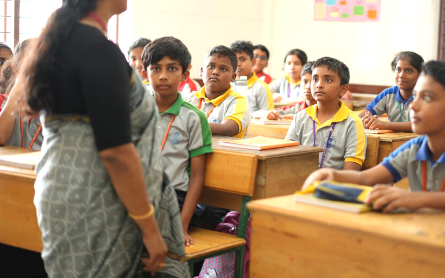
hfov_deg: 32.3
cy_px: 100
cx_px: 274
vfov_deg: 20.6
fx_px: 764
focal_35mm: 63
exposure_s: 1/125
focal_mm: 50
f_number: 1.8
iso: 500
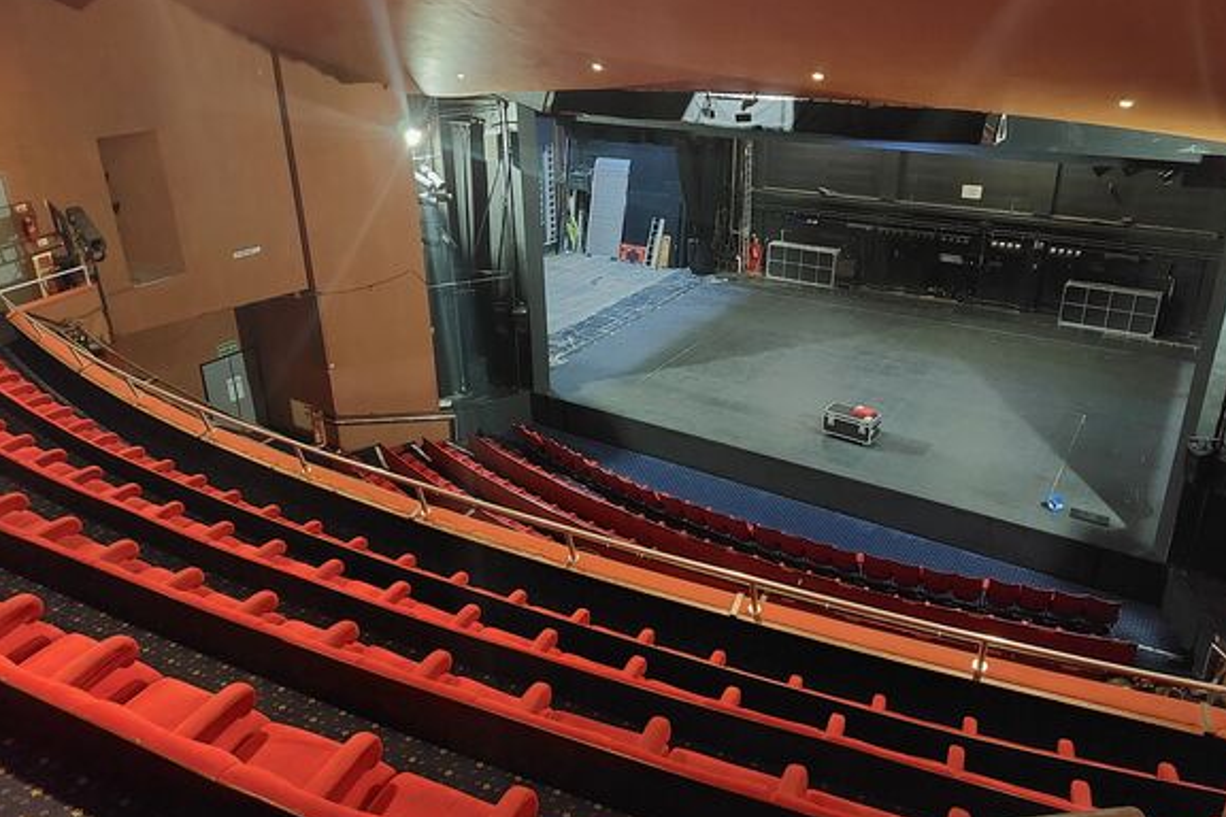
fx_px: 885
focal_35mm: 26
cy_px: 366
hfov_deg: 69.4
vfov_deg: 49.5
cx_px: 602
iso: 1000
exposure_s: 1/25
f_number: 1.8
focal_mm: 5.23
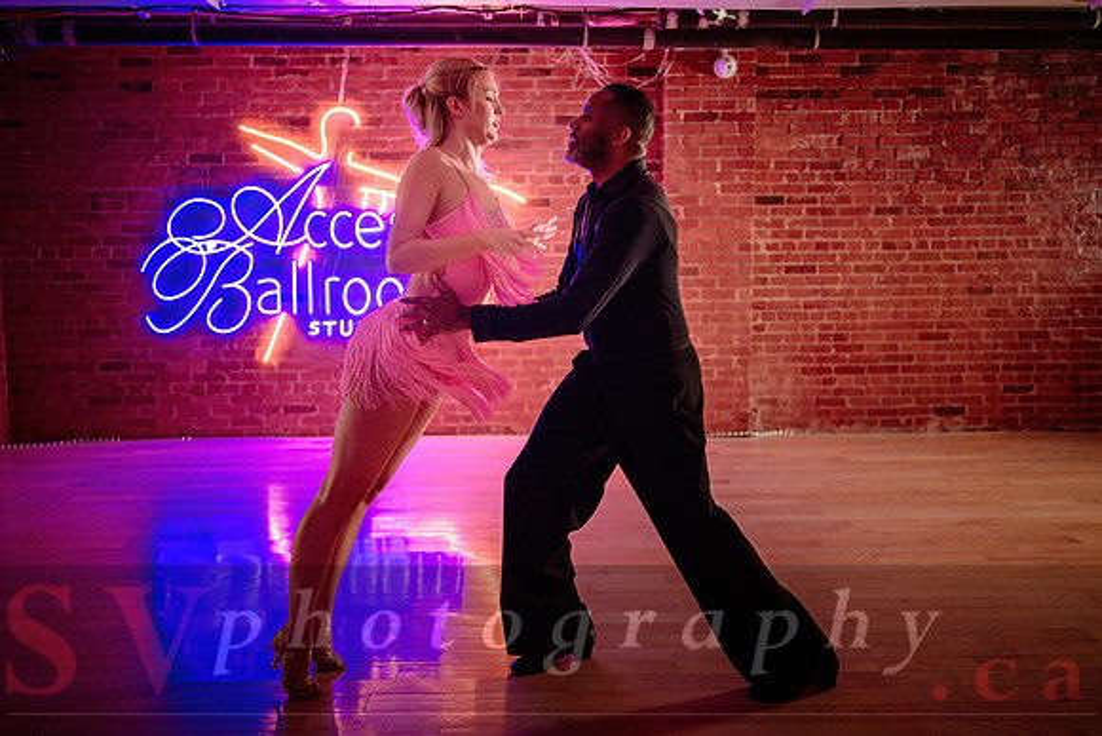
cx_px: 554
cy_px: 366
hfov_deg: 57.8
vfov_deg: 40.4
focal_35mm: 33
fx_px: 999
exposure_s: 1/250
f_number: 1.4
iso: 2500
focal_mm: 28
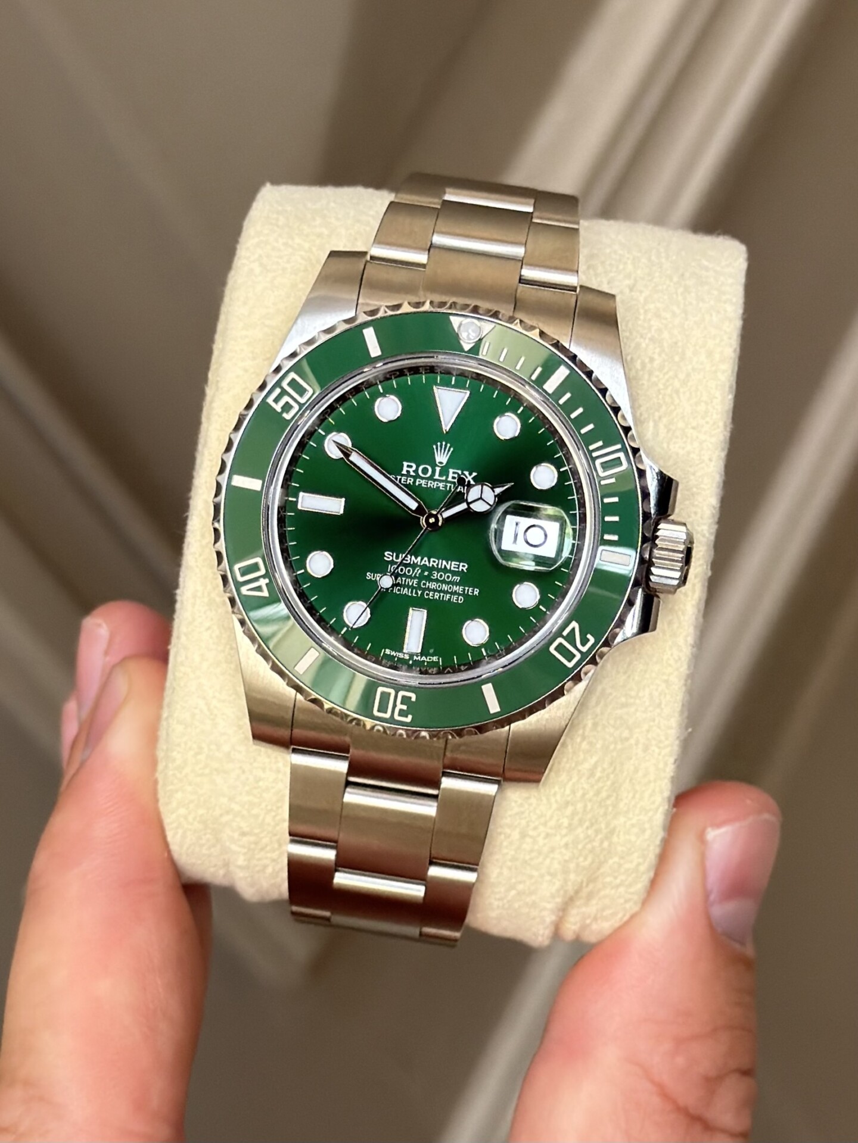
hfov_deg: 30.3
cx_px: 429
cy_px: 572
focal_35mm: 48
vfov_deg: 39.7
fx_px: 1586
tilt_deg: -53.3
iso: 250
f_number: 1.78
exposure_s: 1/519
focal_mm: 6.76
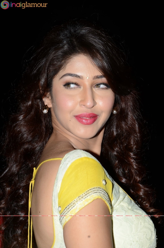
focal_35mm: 135
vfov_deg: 15.2
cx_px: 82
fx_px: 927
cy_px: 124
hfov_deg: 10.1
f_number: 10
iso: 200
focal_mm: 90
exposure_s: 1/125
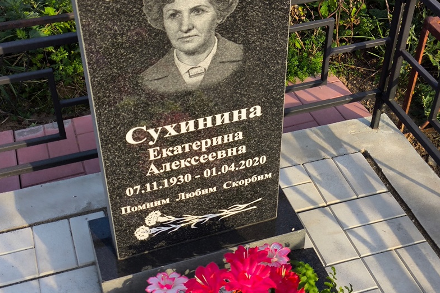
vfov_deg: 25.5
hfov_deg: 37.5
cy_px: 140
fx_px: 648
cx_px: 223
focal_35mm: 53
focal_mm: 4.71
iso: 50
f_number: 1.7
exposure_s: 1/559
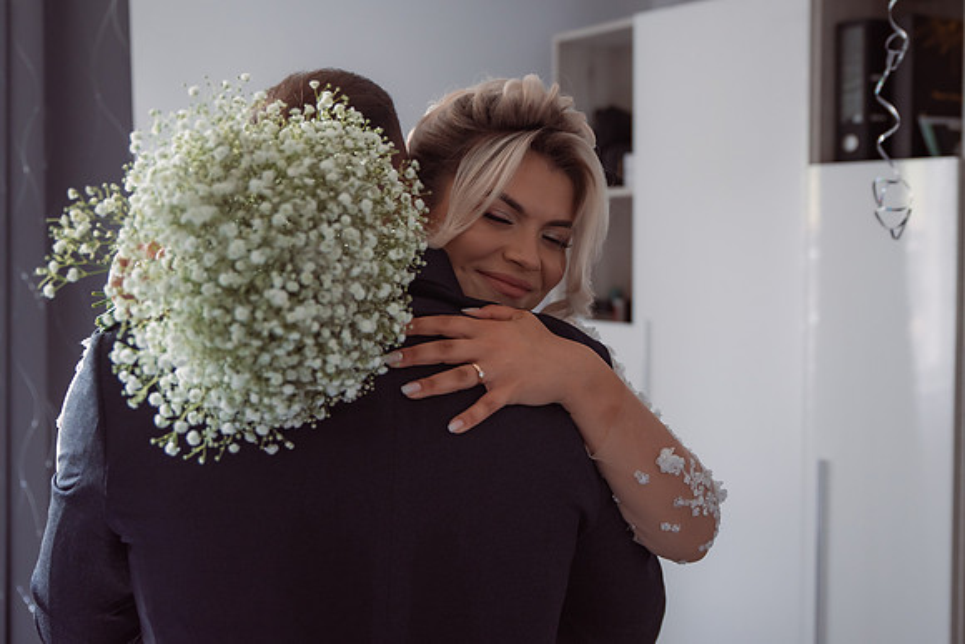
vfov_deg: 29.0
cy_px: 284
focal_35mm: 46
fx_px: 1245
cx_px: 484
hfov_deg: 42.4
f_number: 2.8
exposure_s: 1/250
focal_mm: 38
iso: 500
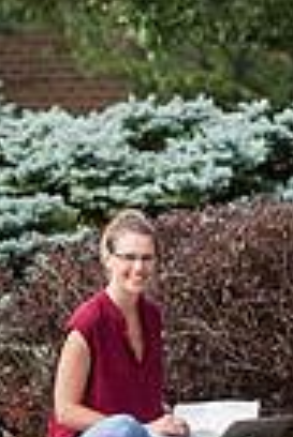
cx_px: 171
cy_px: 51
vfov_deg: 5.7
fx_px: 4420
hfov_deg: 3.8
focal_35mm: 363
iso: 200
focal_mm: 110
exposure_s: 1/640
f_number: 4
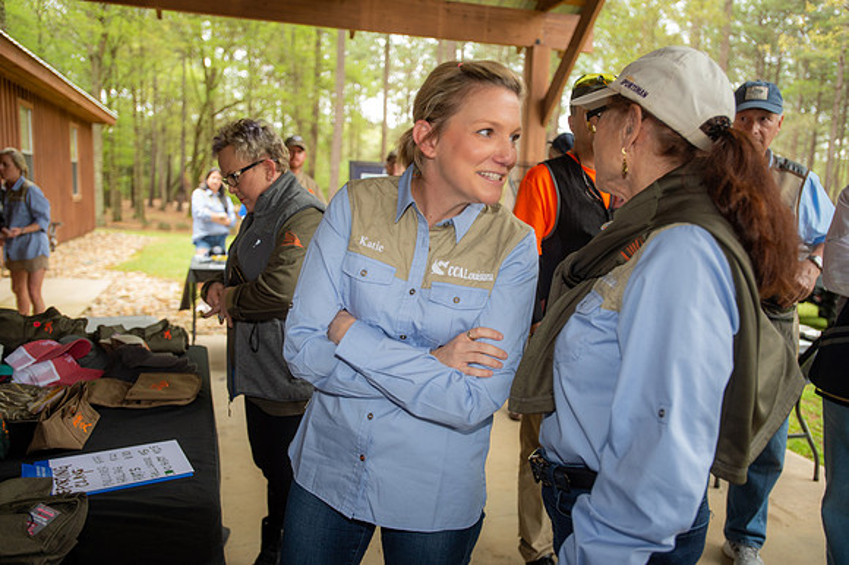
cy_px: 282
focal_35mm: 30
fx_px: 707
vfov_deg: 43.6
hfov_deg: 62.0
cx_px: 424
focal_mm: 30
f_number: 2.8
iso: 400
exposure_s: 1/160
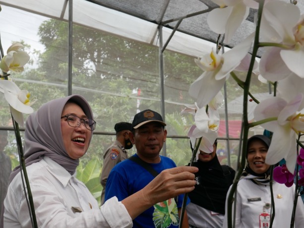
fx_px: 439
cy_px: 114
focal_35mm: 50
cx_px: 152
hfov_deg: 38.2
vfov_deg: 29.1
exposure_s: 1/320
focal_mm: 25
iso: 400
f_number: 9
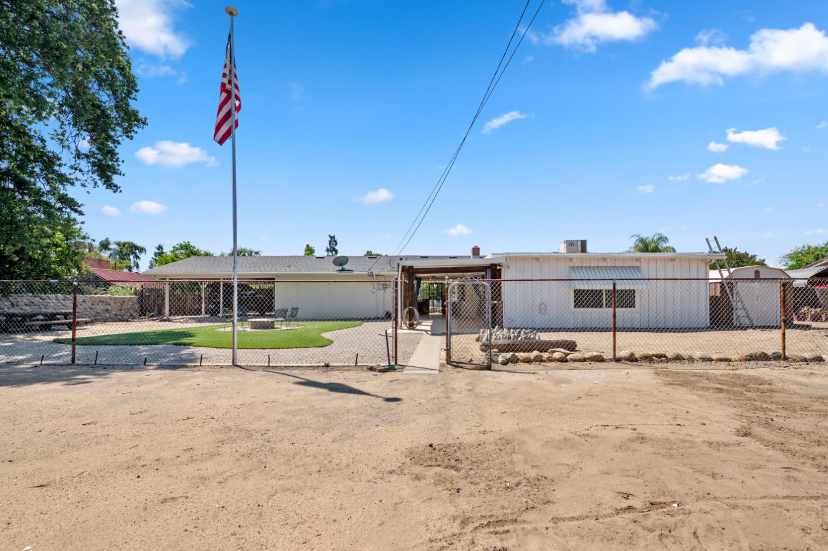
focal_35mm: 15
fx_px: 345
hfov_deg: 100.3
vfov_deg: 77.2
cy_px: 280
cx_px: 435
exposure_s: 1/320
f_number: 9
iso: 250
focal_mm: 14
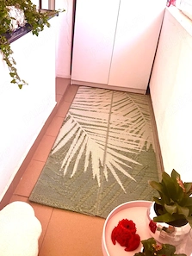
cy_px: 112
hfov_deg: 40.3
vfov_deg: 52.5
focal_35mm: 35
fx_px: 259
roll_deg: -2.8
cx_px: 67
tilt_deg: -27.4
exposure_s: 1/121
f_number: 1.5
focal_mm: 5.7
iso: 80
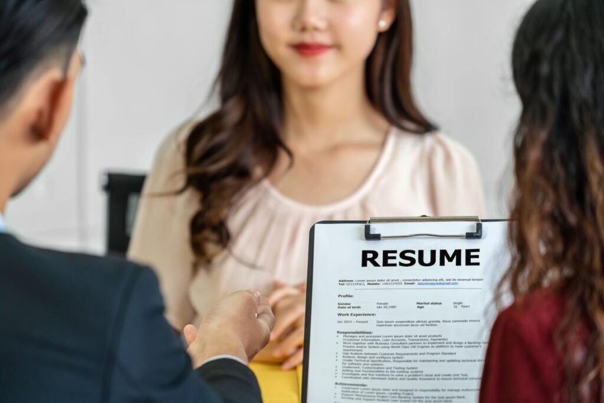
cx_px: 302
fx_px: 3356
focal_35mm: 200
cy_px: 202
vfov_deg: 6.9
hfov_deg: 10.3
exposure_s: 1/125
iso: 200
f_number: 4
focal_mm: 200
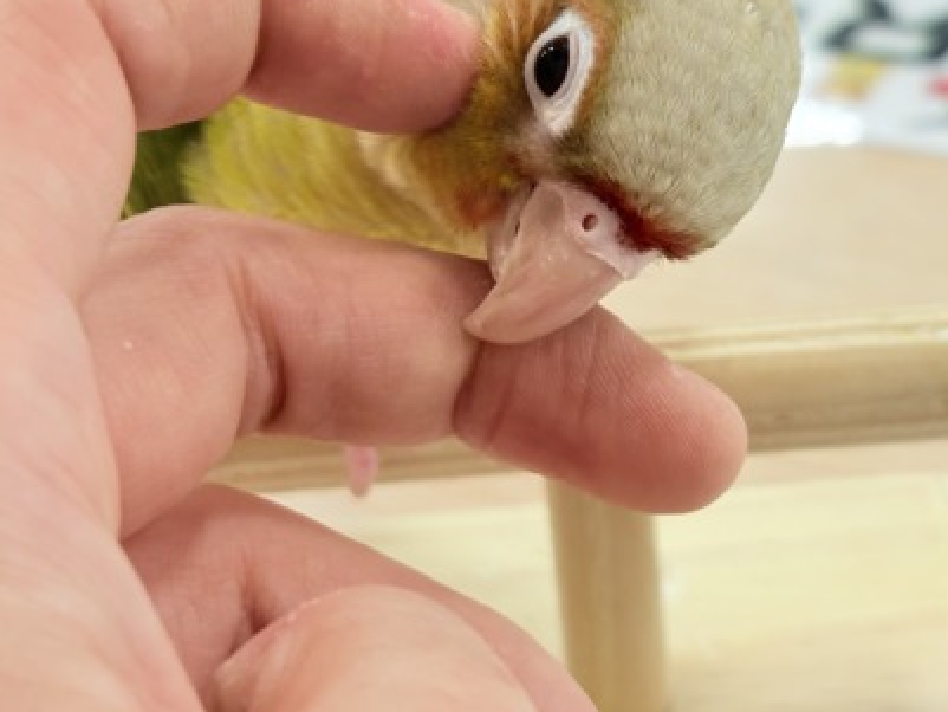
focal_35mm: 83
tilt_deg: -27.0
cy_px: 166
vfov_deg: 17.7
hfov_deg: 23.3
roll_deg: +3.8
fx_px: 2274
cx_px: 738
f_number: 1.6
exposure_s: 1/100
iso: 80
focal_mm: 5.96
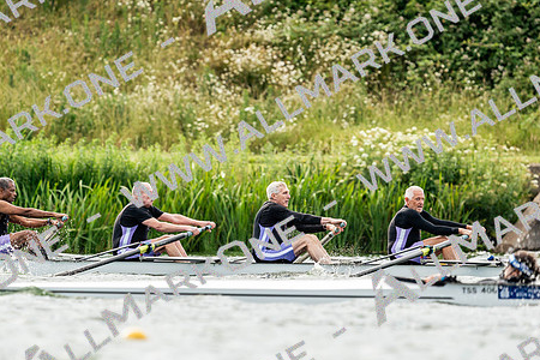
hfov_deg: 3.5
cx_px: 269
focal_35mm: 597
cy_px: 212
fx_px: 8954
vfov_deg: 2.3
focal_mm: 463
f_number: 6.3
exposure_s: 1/2000
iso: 800
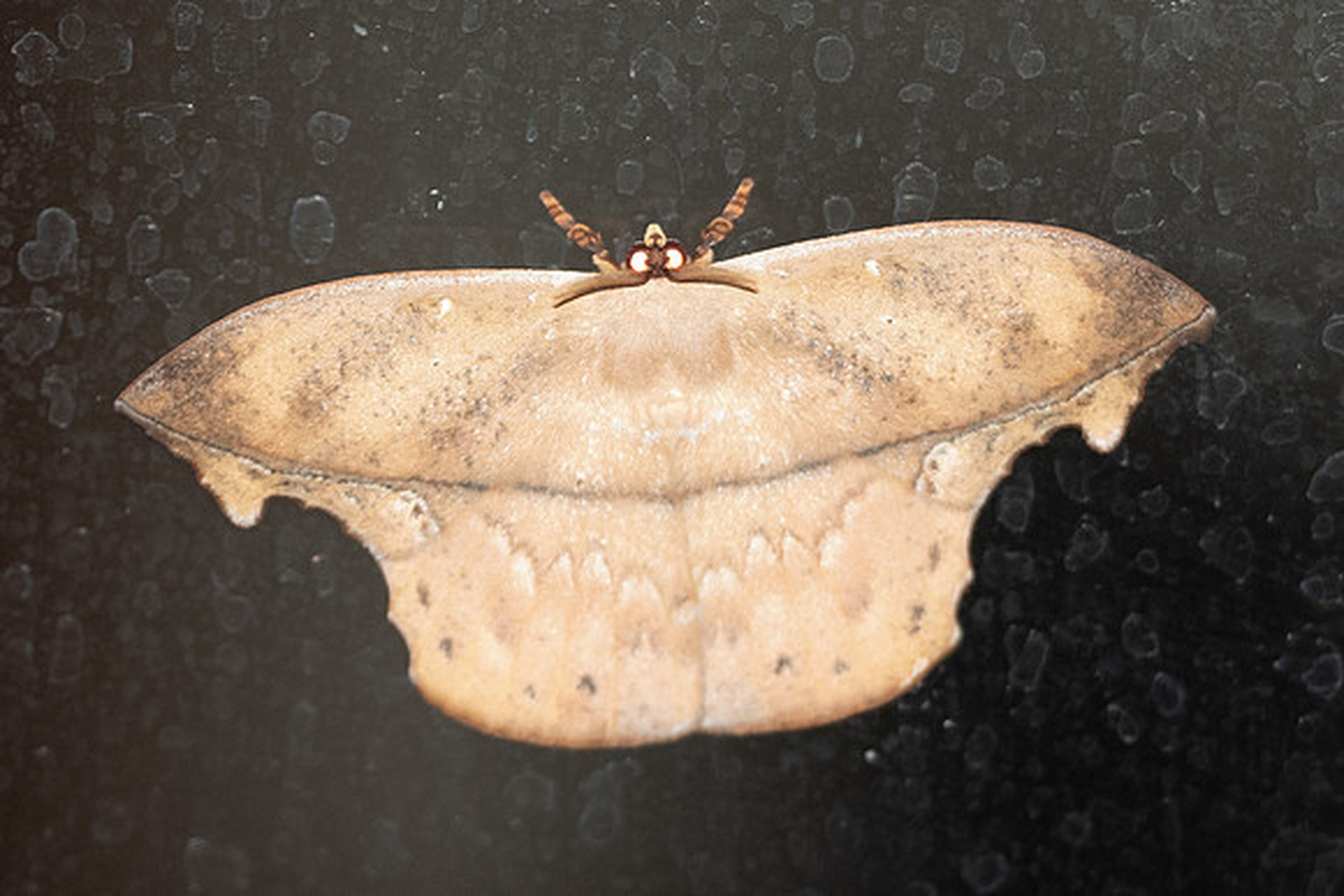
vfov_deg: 2.9
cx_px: 633
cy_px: 570
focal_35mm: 467
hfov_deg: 4.4
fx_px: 17448
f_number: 3.5
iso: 1600
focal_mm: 150
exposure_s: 1/250
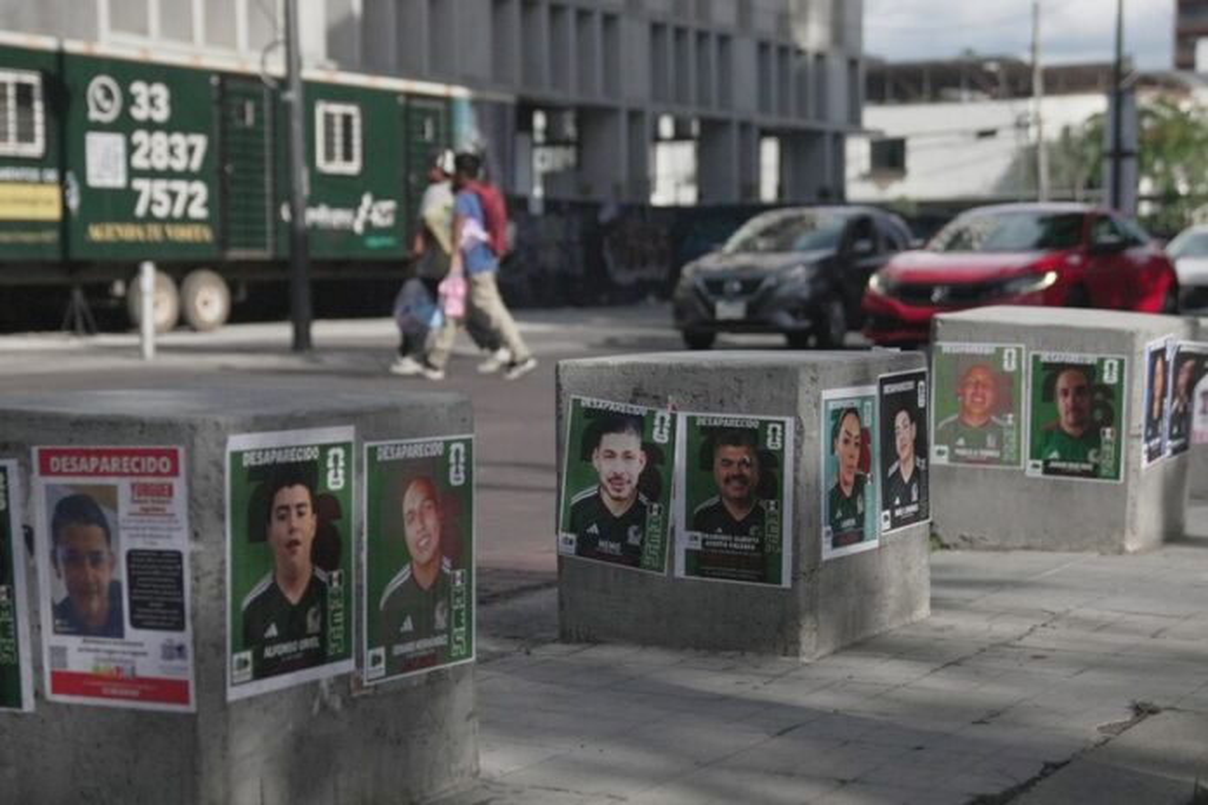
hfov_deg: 33.4
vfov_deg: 22.6
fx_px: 2013
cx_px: 604
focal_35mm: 60
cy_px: 402
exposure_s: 1/1000
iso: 1600
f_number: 2.8
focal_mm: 40
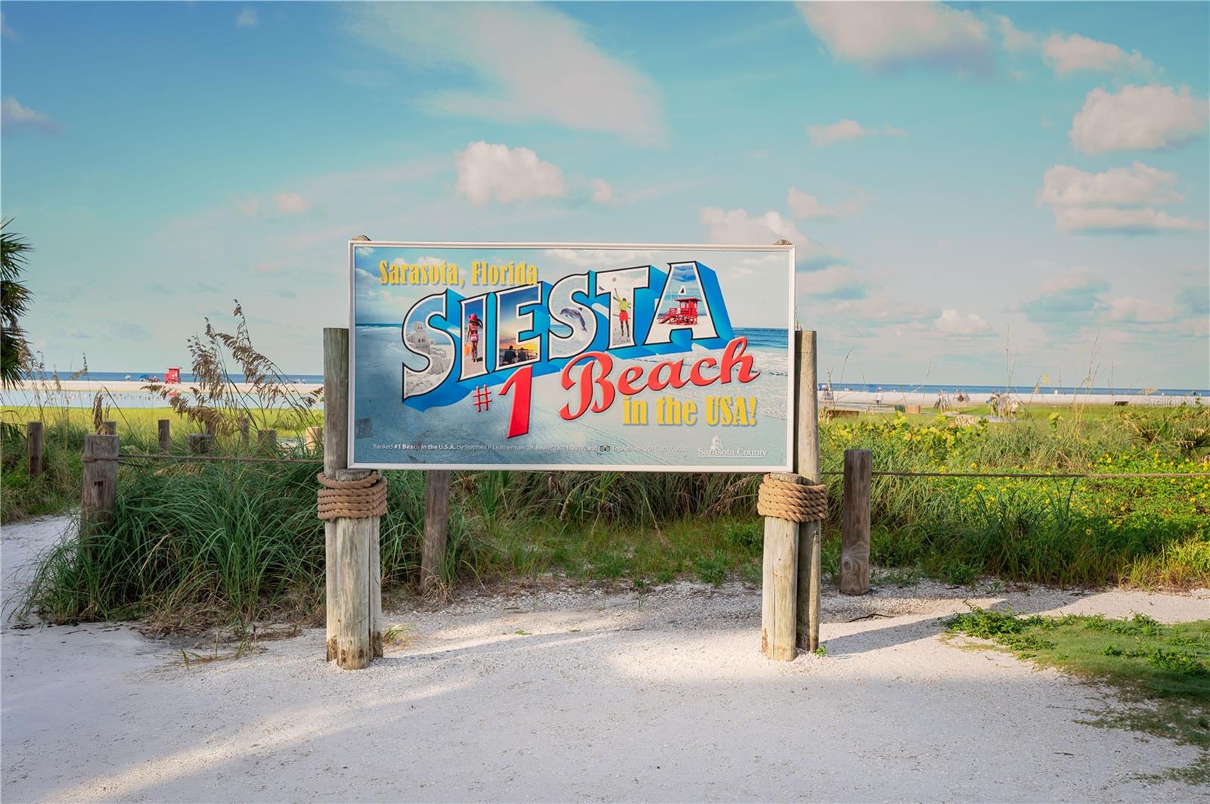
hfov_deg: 62.0
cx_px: 605
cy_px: 402
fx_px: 1007
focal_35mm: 30
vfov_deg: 43.5
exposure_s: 1/800
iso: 200
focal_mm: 30
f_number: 8
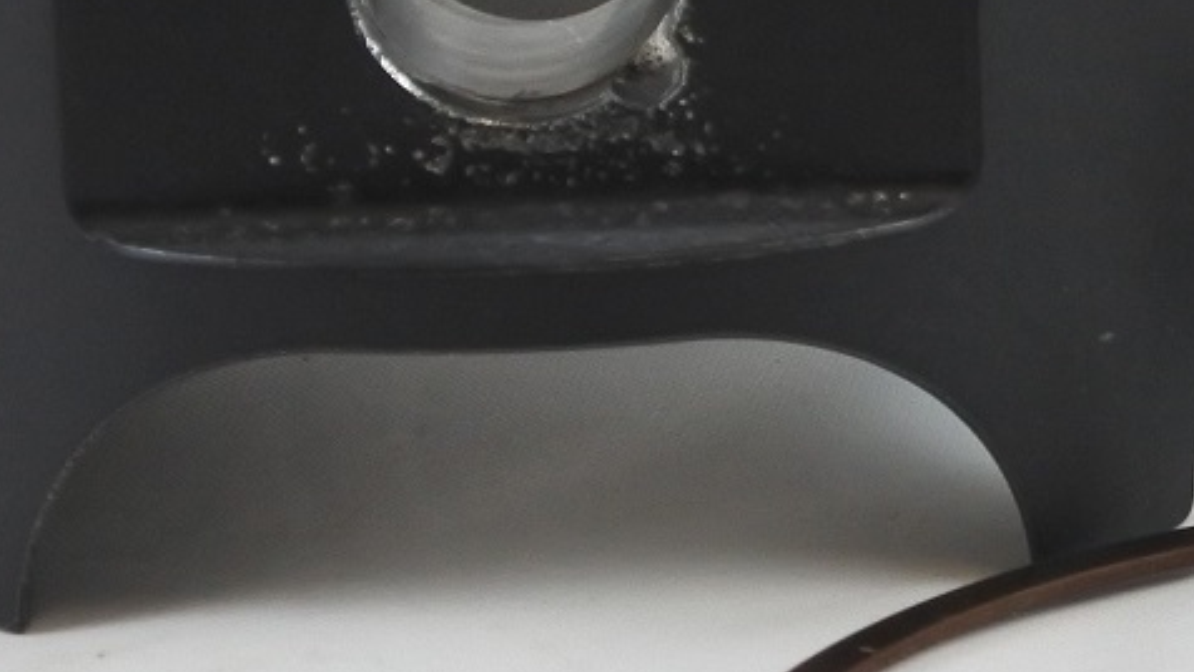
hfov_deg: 10.2
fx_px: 6587
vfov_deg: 5.8
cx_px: 1484
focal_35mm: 208
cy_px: -157
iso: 450
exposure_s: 1/125
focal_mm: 19.3
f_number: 4.5
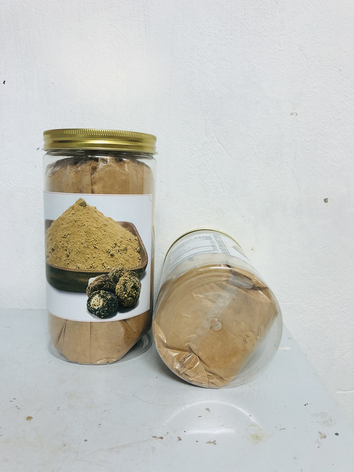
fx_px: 382
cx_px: 177
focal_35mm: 28
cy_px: 236
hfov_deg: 49.7
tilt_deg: -9.0
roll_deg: -0.1
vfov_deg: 63.4
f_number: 1.8
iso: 50
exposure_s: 1/17
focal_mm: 3.99
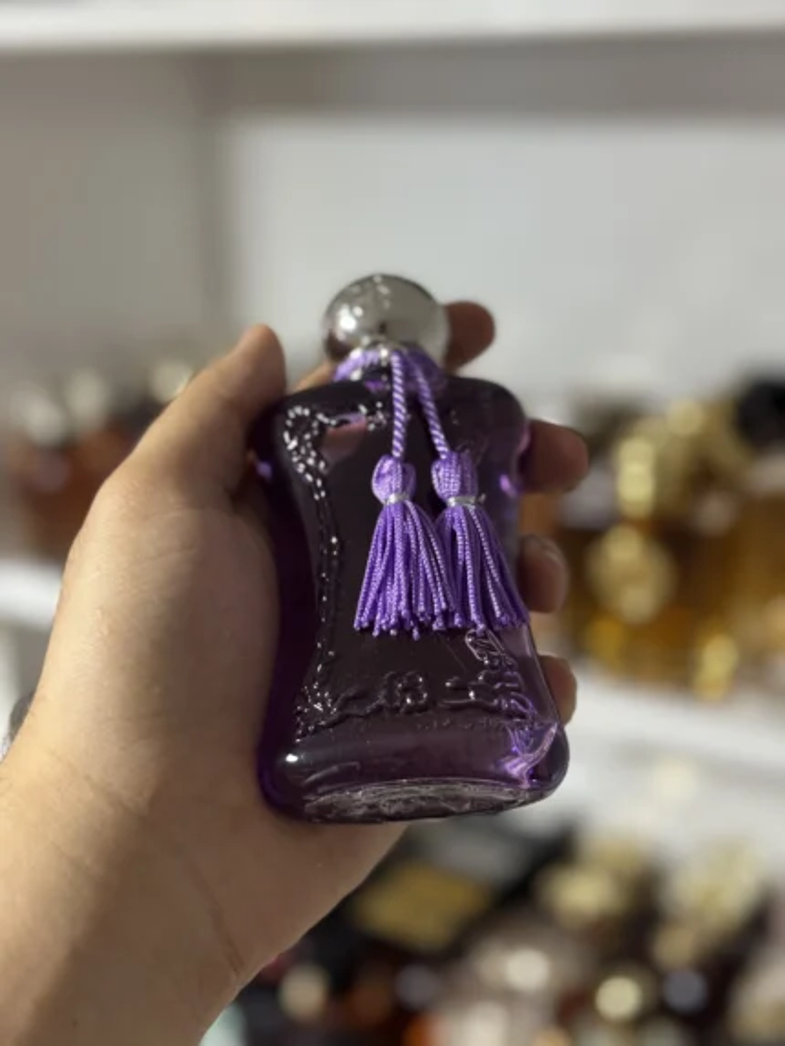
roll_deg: +0.5
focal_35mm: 48
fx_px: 1451
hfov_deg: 30.3
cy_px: 523
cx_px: 392
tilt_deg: -16.7
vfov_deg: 39.6
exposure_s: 1/50
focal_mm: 6.76
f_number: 1.78
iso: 200
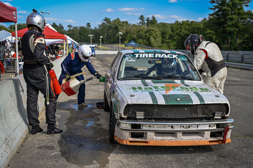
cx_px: 126
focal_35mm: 50
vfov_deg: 27.0
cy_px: 84
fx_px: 351
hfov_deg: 39.6
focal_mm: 50
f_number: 5.6
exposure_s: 1/125
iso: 32
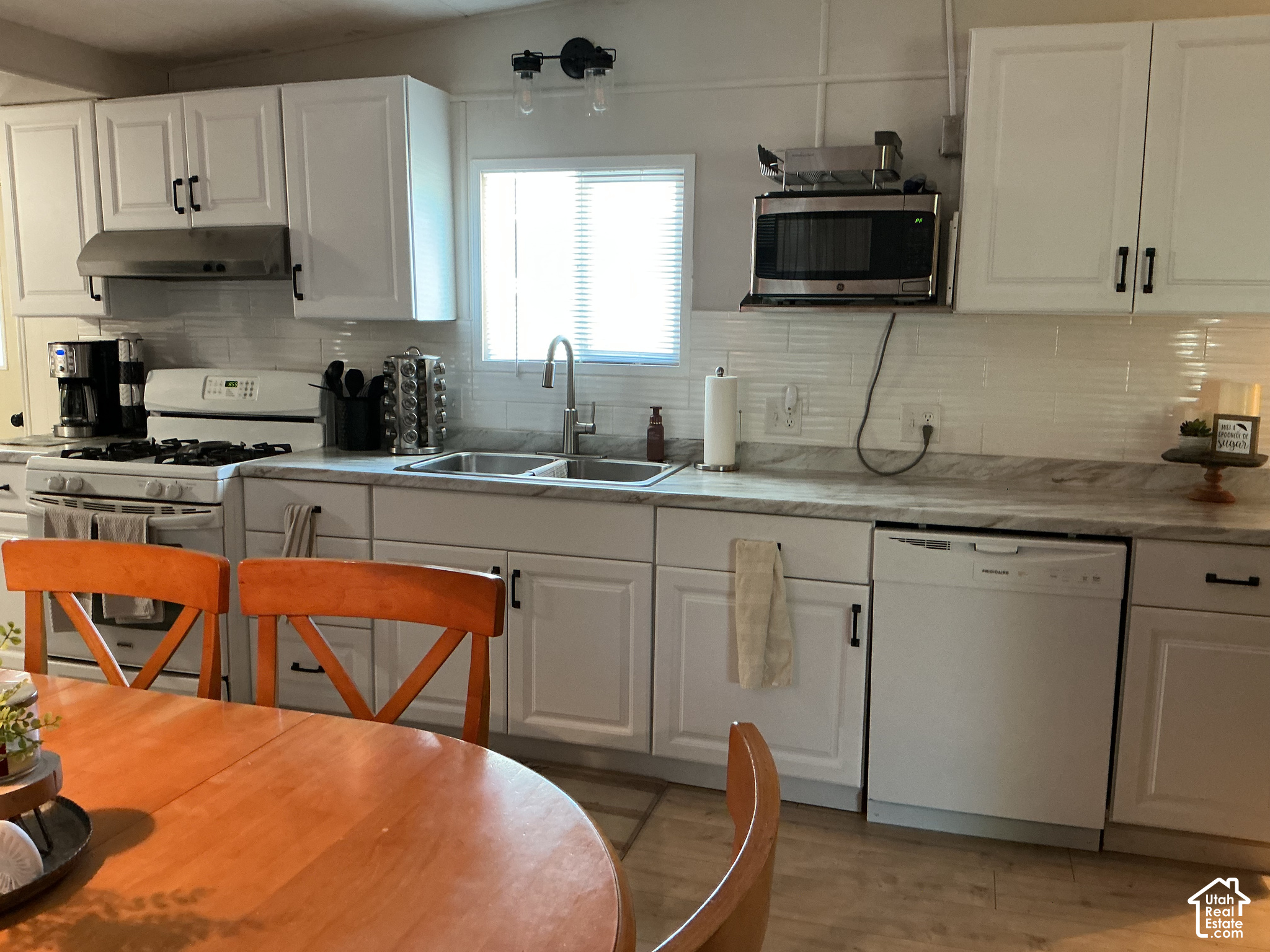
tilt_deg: -9.0
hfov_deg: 61.7
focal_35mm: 29
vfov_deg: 48.2
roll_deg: -0.7
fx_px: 1064
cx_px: 635
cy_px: 476
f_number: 1.8
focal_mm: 3
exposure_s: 1/40
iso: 200
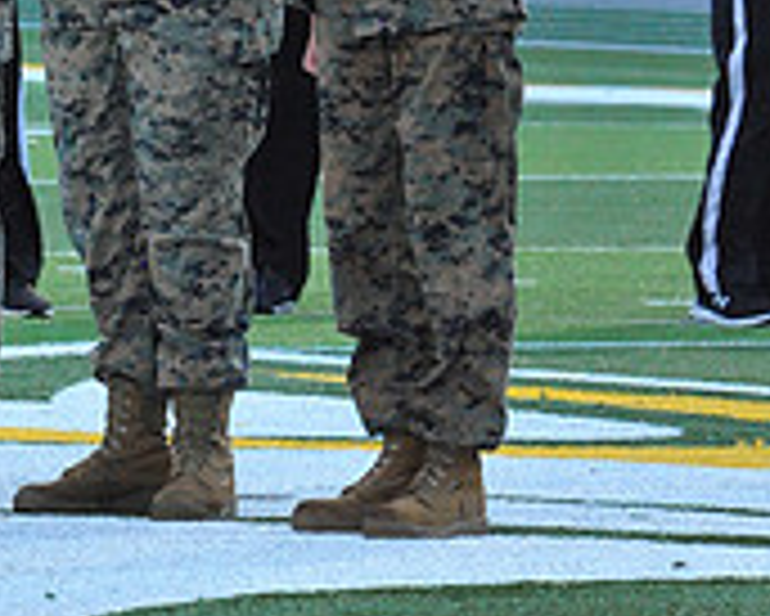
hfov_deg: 2.5
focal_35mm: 765
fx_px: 17444
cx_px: -50
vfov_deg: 2.0
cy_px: -656
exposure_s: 1/200
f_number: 11
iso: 6400
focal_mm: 240
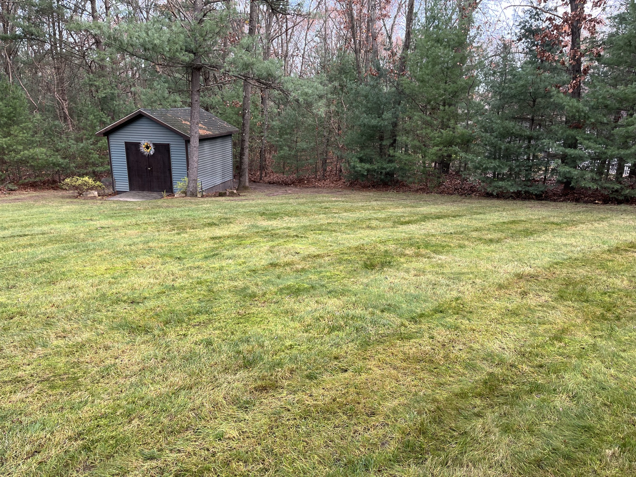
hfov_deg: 67.3
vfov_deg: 53.1
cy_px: 238
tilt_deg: -17.3
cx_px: 318
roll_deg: -1.9
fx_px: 478
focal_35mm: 26
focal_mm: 5.1
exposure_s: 1/220
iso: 40
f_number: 1.6
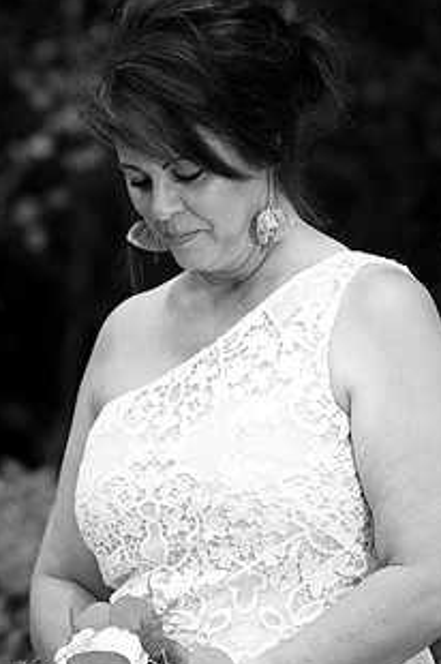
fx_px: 5340
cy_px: 405
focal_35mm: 290
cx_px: 192
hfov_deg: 4.7
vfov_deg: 7.1
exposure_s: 1/160
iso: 1250
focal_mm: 200
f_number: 5.6
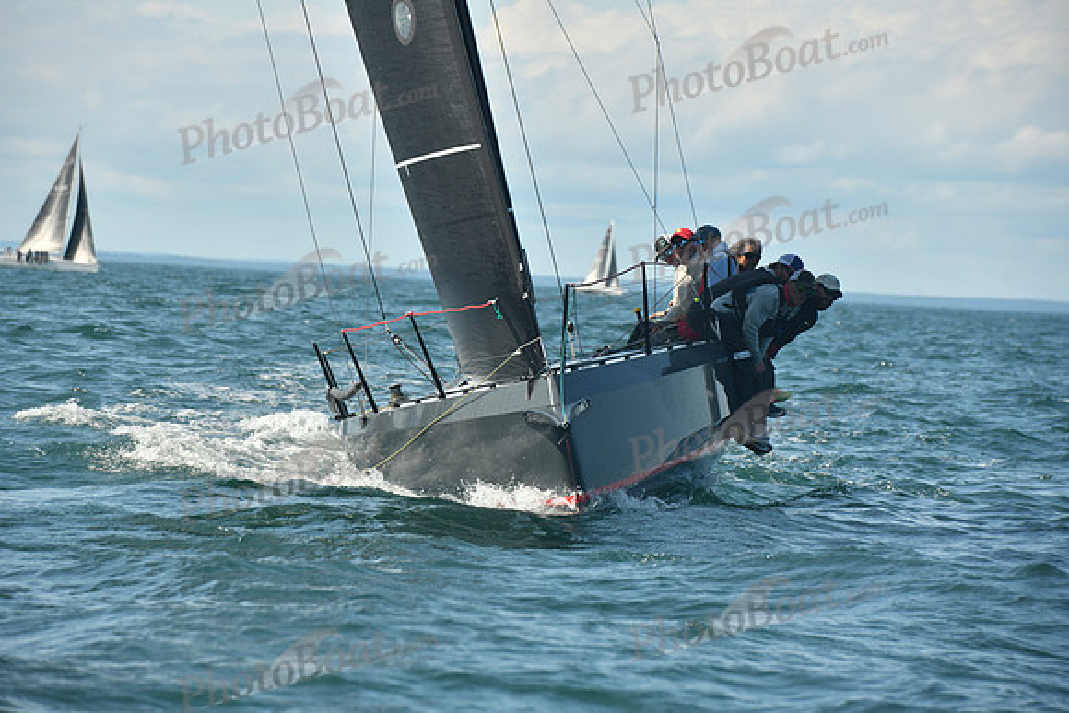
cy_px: 356
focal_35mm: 200
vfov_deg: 6.9
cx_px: 534
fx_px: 5940
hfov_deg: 10.3
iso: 320
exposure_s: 1/640
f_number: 7.1
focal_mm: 200
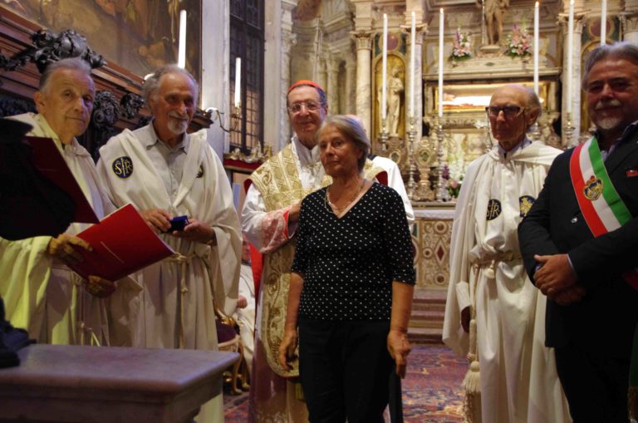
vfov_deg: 31.8
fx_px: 743
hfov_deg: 46.5
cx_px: 319
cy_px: 212
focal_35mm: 42
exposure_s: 1/25
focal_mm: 28
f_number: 4
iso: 3200
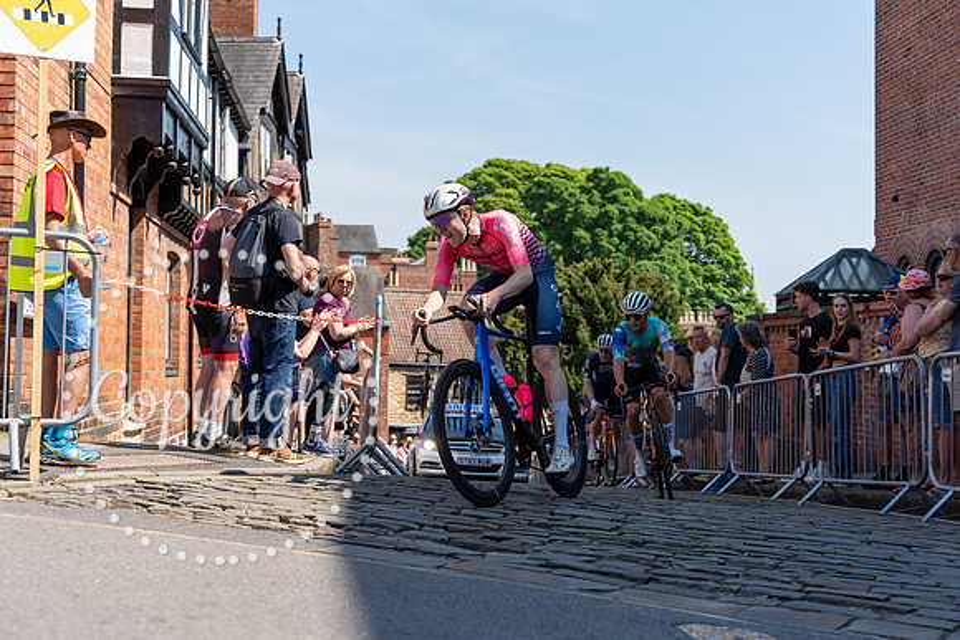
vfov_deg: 28.1
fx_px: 1280
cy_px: 320
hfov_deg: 41.1
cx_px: 480
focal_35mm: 48
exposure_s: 1/800
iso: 160
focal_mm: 48
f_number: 4
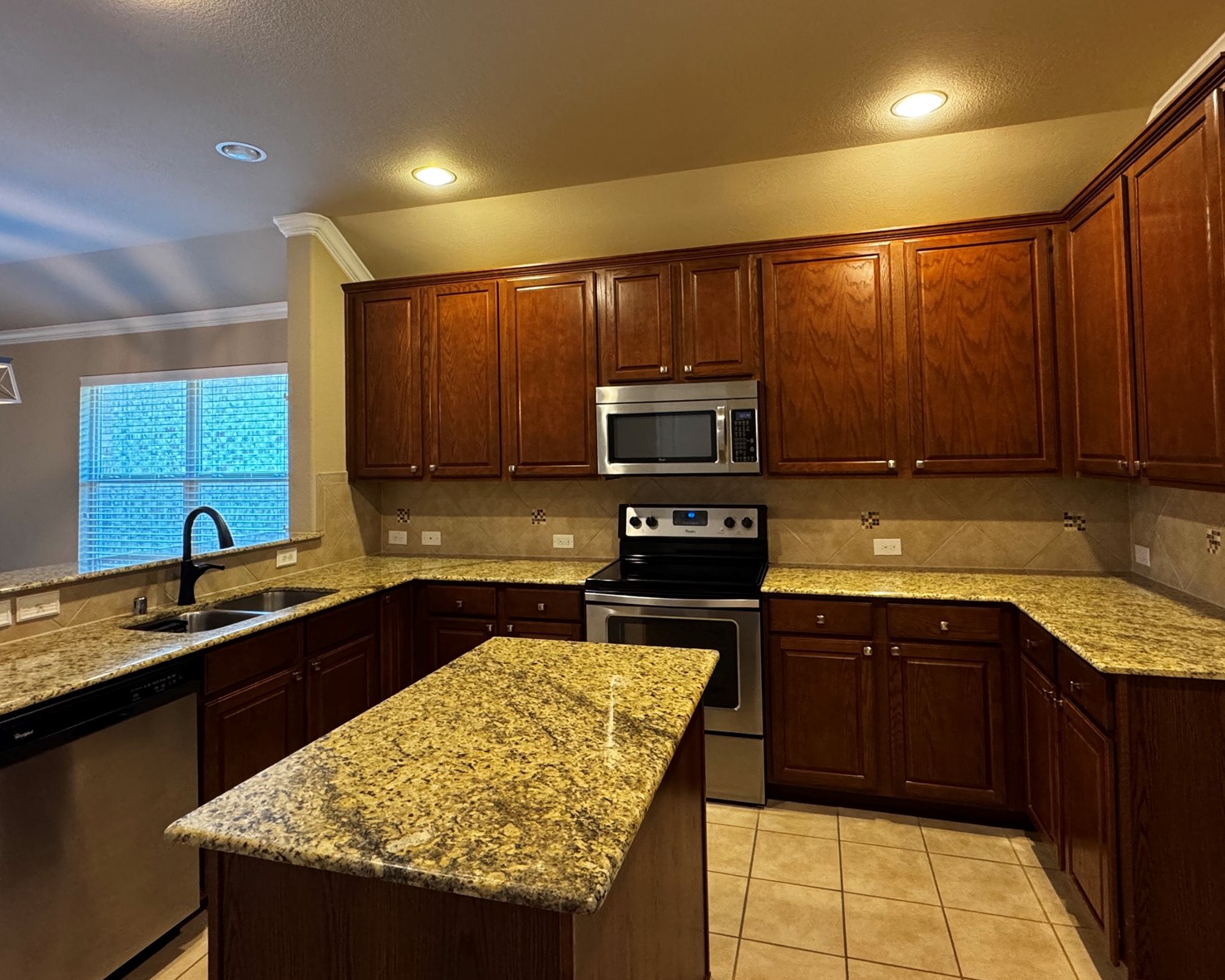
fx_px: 689
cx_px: 616
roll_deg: +1.2
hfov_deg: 83.3
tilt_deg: +1.5
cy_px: 430
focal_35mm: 19
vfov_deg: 70.6
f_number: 2.2
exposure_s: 1/60
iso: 500
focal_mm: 2.22
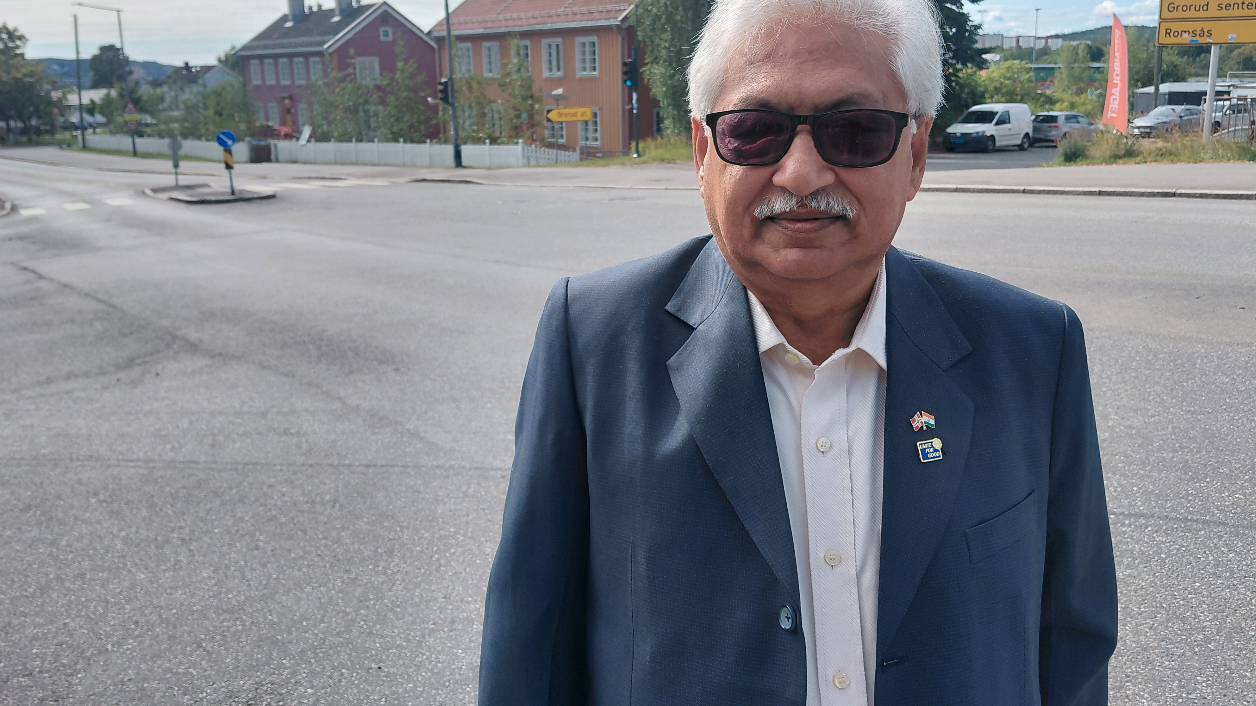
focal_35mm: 28
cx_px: 616
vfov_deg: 41.4
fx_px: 932
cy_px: 294
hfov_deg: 67.9
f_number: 1.8
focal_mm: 4.69
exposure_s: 1/1418
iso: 50
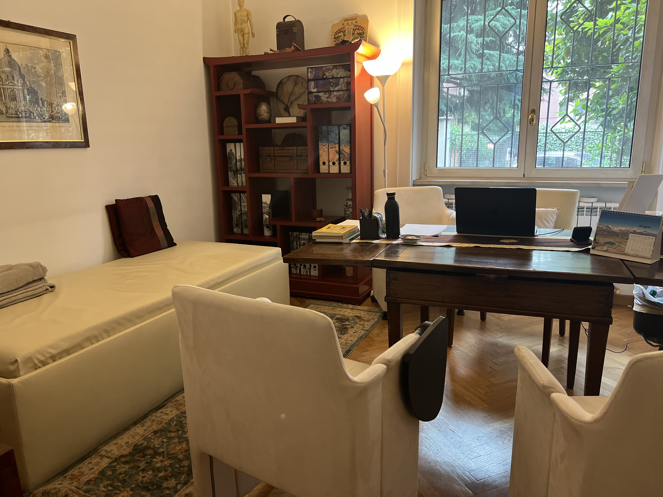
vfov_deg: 53.1
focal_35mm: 26
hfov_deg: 67.3
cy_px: 248
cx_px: 332
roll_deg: +0.7
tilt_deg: -12.9
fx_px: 498
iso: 320
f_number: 1.5
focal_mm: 5.7
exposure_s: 1/50
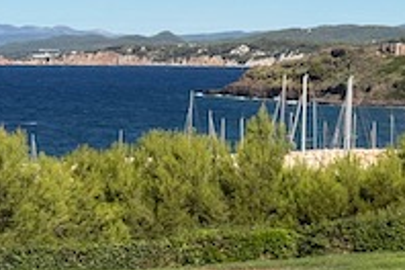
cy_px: -41
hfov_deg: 11.6
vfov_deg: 7.8
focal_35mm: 175
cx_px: 446
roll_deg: +0.1
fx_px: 1969
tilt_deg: +3.9
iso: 32
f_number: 1.6
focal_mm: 5.96
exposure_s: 1/4630
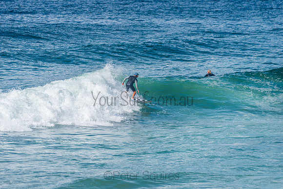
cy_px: 94
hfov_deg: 4.1
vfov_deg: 2.8
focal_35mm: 500
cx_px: 142
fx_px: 3931
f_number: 5.6
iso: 140
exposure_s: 1/2000
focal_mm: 500
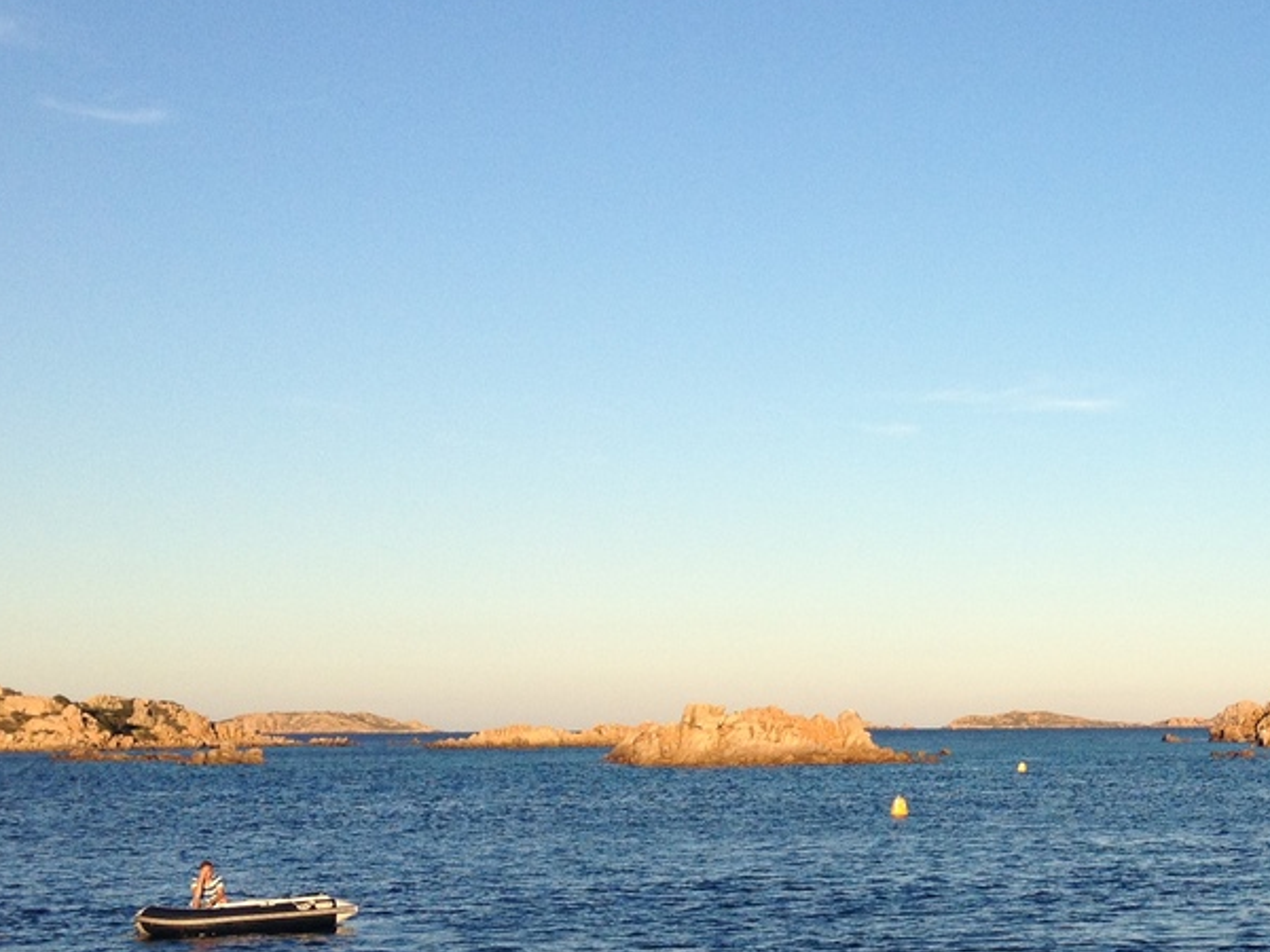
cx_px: 1247
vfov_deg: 21.0
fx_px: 2568
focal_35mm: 70
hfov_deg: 26.4
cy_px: 586
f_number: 2.4
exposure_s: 1/1042
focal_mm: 4.28
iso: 64
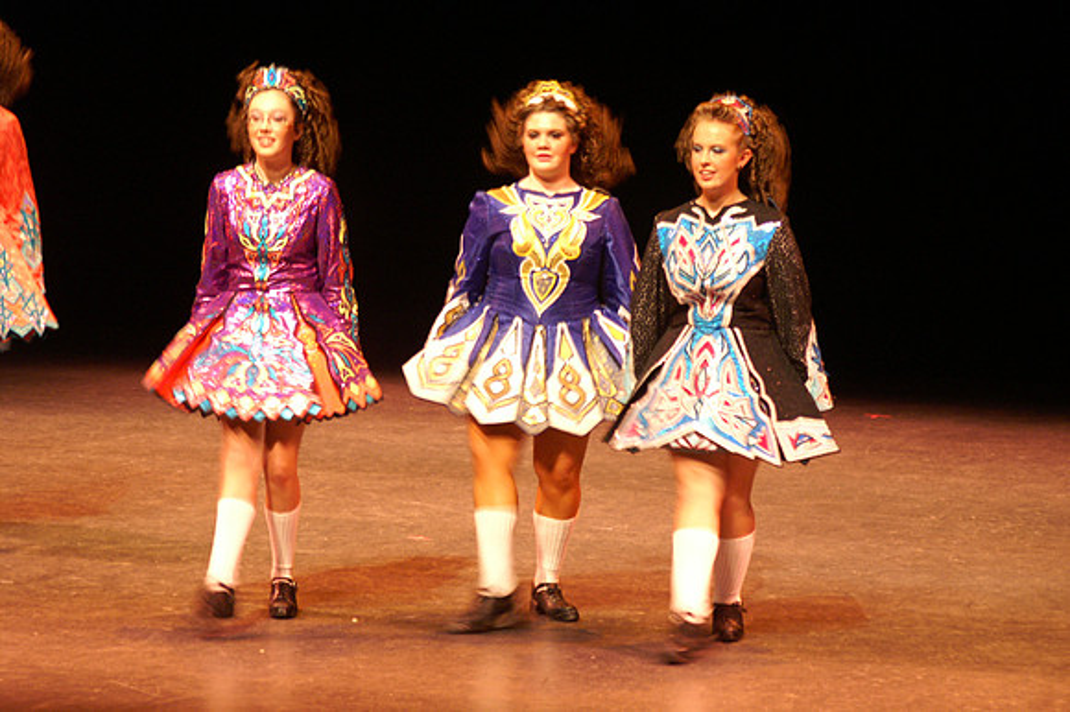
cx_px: 535
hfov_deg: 10.2
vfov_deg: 6.8
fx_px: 6015
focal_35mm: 202
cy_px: 356
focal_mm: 135
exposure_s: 1/30
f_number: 4.5
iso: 800
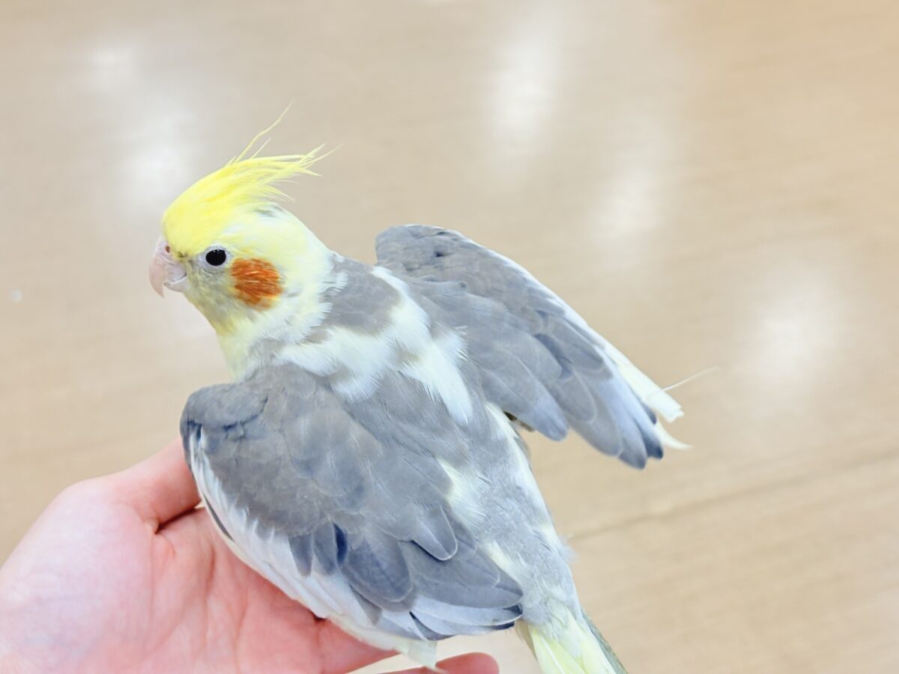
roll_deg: +2.8
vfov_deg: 28.0
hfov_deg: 36.8
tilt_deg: -30.6
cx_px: 450
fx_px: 1350
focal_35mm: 52
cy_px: 337
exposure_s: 1/50
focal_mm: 5.96
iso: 40
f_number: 1.6
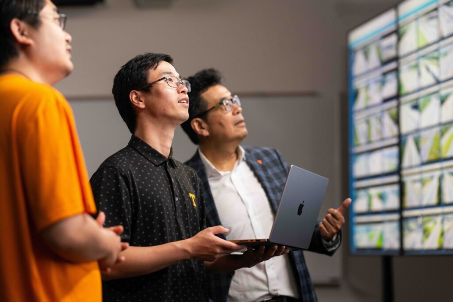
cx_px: 226
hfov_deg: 23.9
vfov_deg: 16.1
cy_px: 151
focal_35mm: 85
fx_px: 1070
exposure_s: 1/250
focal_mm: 85
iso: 1250
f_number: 2
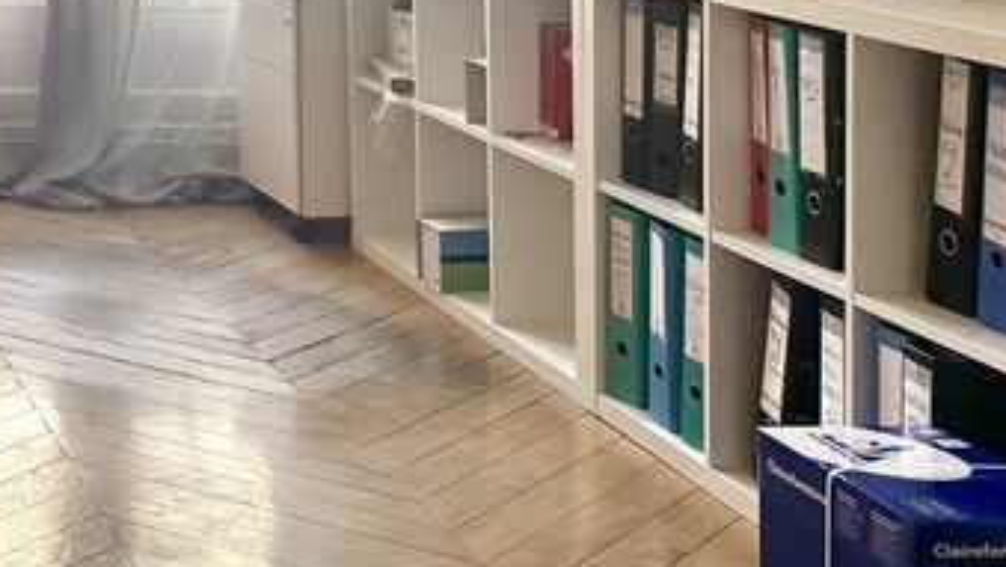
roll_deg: +0.7
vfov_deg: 15.5
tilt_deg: -1.9
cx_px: -368
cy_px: -184
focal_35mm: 74
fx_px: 1975
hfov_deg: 24.3
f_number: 1.78
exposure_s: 1/101
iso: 200
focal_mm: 6.76
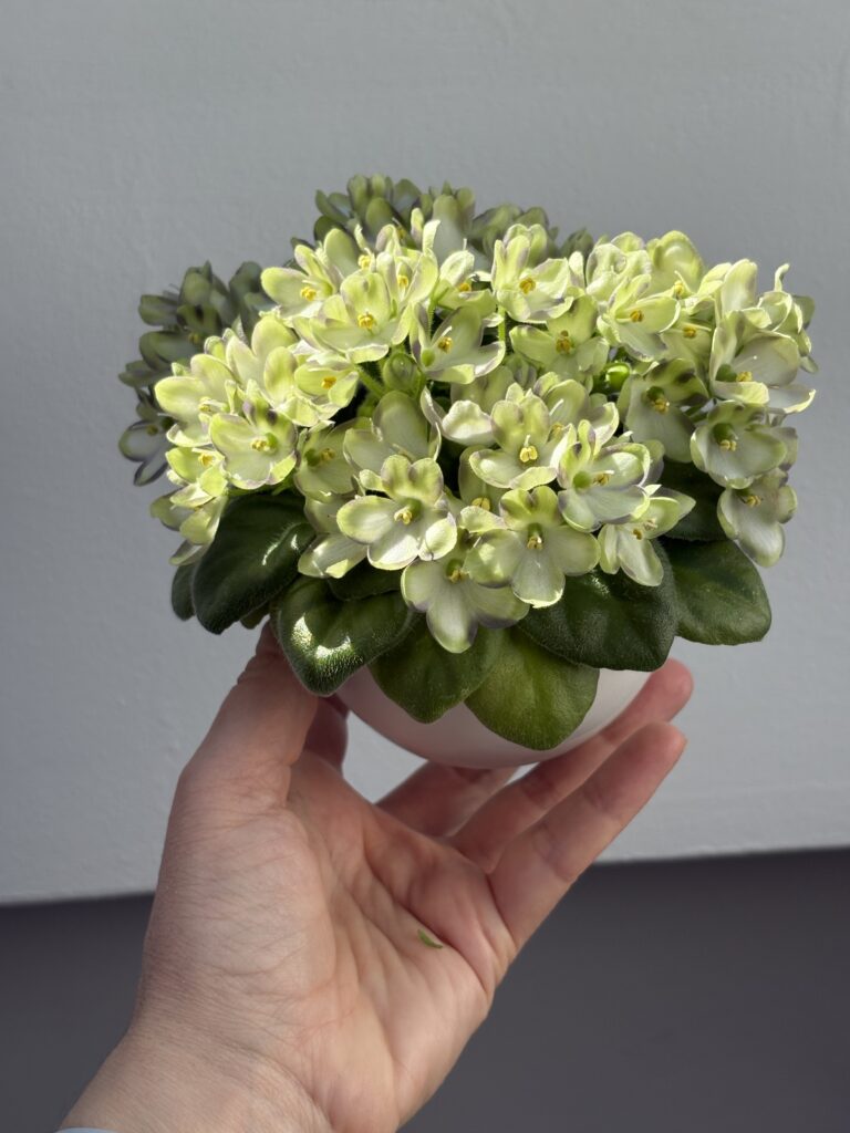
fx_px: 1702
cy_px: 566
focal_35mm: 52
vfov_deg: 36.8
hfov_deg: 28.0
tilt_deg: -25.3
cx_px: 425
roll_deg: -0.6
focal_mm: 5.96
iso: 40
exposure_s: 1/1339
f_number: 1.6
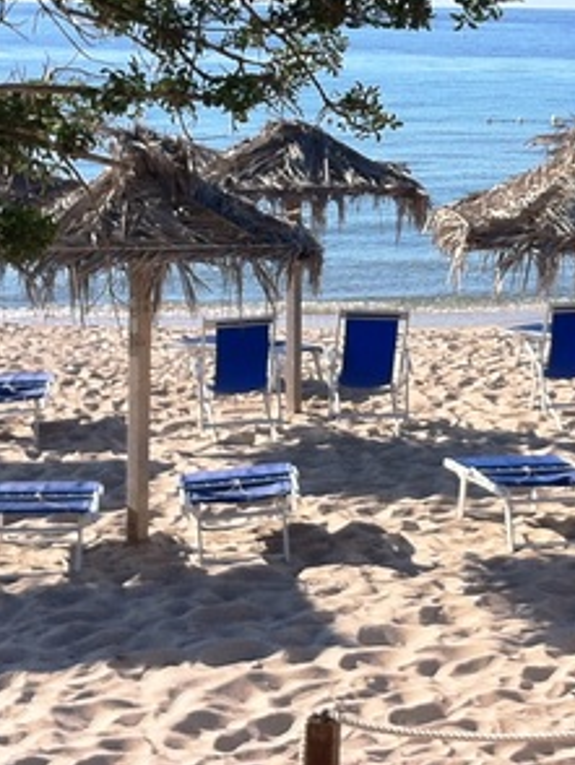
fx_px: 2101
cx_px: 494
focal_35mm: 95
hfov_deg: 15.4
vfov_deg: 20.3
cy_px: 104
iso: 80
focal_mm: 3.85
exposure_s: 1/1160
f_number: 2.8
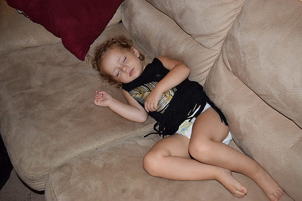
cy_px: 100
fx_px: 315
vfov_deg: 35.5
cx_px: 151
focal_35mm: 38
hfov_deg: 51.3
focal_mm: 25
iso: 1000
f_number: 4
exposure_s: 1/60
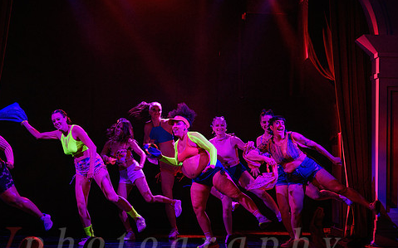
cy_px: 131
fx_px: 1247
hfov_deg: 18.1
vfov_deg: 11.4
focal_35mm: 115
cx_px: 190
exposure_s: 1/200
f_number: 2.8
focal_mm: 86
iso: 1600
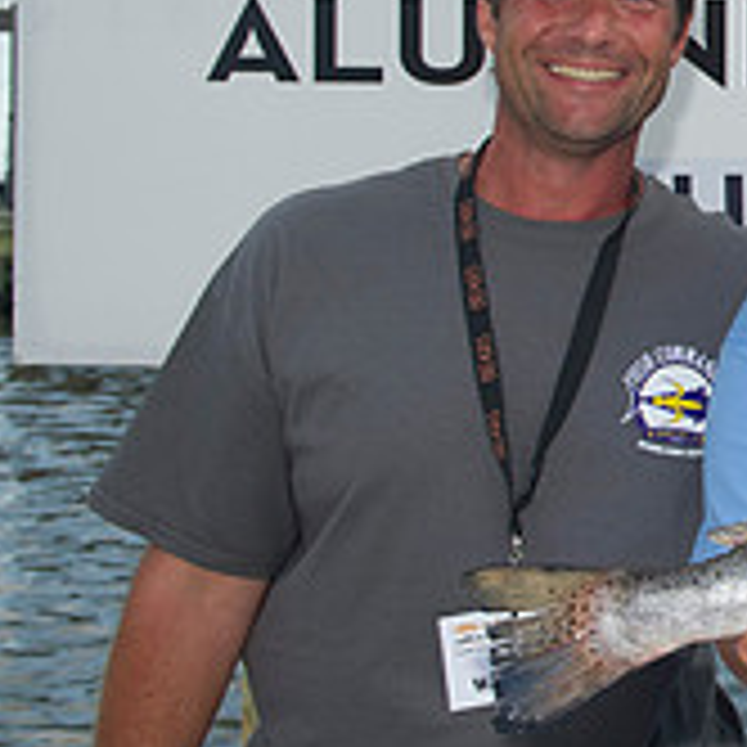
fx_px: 2026
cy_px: 198
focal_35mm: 83
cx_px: 1156
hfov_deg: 18.3
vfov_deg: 20.7
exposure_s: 1/250
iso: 200
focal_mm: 28
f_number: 6.3
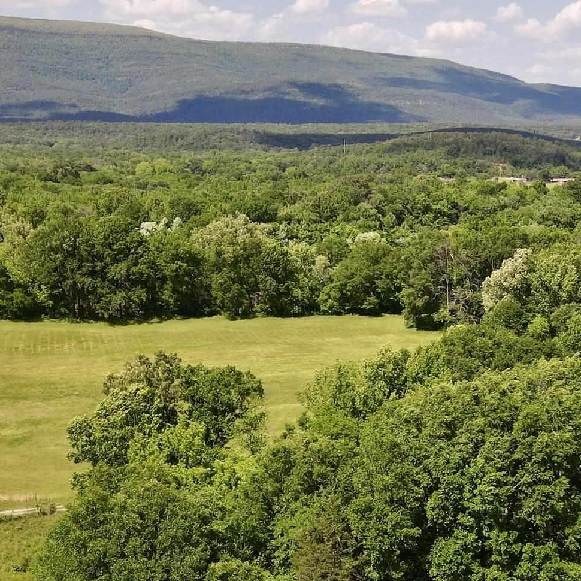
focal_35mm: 56
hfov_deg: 30.2
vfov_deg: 29.3
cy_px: 522
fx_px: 1063
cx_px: 414
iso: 180
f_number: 2.8
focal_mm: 4.5
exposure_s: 1/15
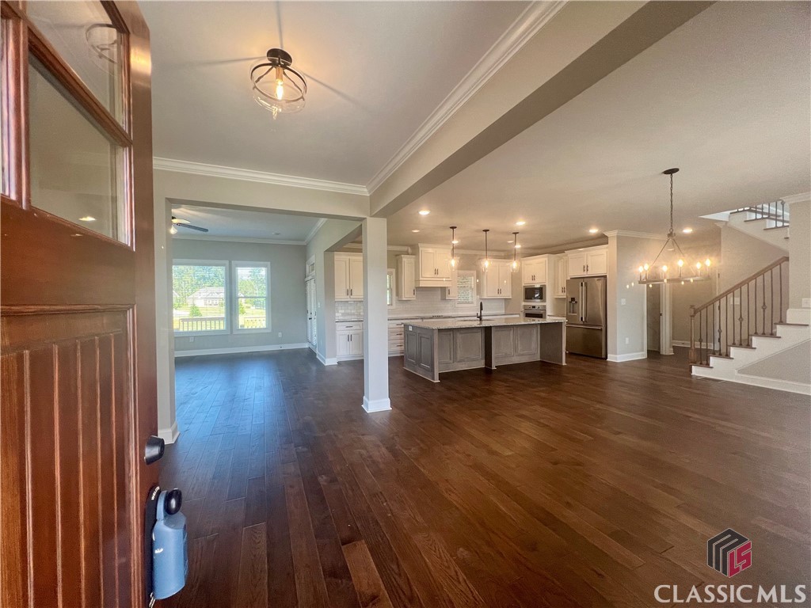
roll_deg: +0.6
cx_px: 406
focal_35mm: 13
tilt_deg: -1.8
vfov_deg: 89.9
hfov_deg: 106.2
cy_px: 304
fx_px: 305
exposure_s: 1/120
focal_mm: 1.57
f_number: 1.8
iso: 100
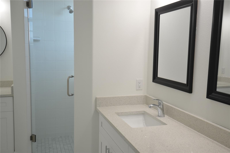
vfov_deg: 40.0
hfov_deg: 57.2
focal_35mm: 33
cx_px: 115
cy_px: 76
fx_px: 211
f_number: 5
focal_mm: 22
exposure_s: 1/100
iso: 400
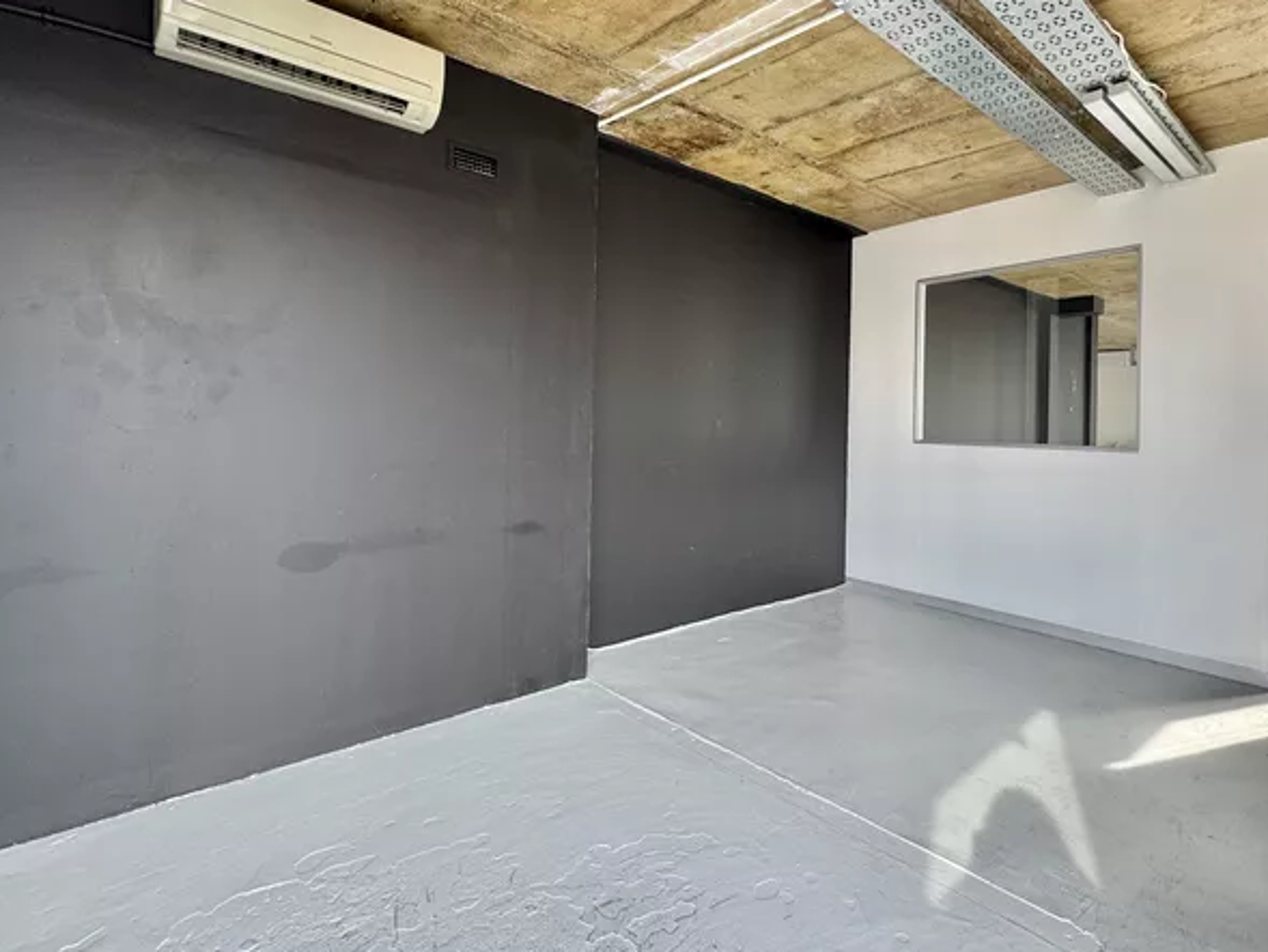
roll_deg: -1.3
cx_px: 723
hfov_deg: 84.1
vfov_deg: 68.4
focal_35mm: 19
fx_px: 696
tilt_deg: +0.6
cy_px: 414
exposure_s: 1/100
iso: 125
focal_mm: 2.22
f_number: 2.2
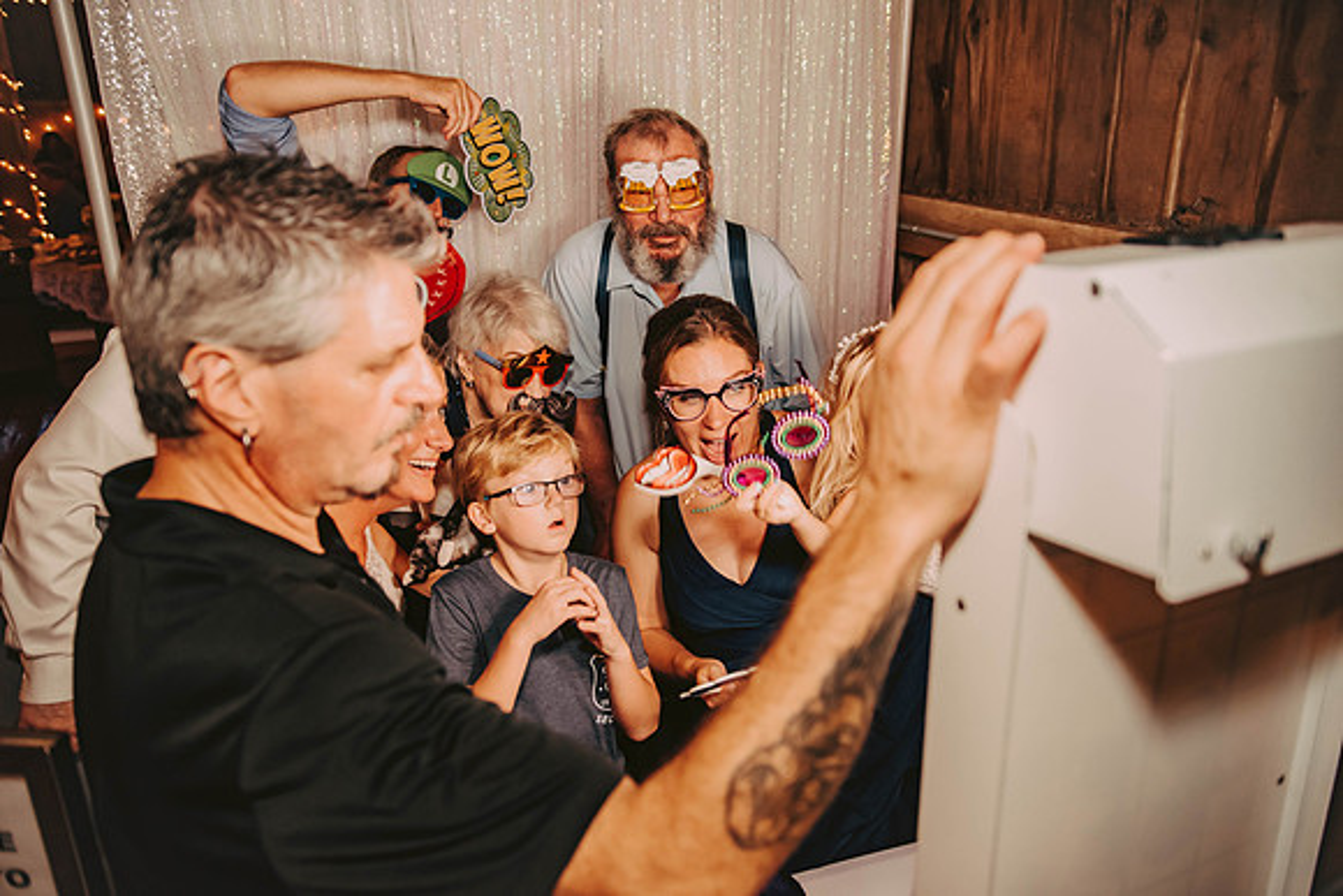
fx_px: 1045
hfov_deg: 65.5
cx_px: 672
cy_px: 448
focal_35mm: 28
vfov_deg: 46.4
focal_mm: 28
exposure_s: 1/160
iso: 1000
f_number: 2.8
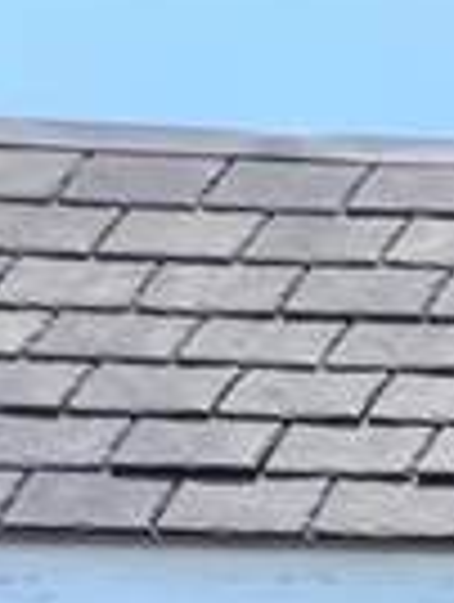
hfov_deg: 5.6
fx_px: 2162
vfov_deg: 9.6
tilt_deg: +6.3
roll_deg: +0.3
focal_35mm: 124
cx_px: 2540
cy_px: 2061
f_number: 1.8
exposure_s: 1/473
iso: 32
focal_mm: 1.57
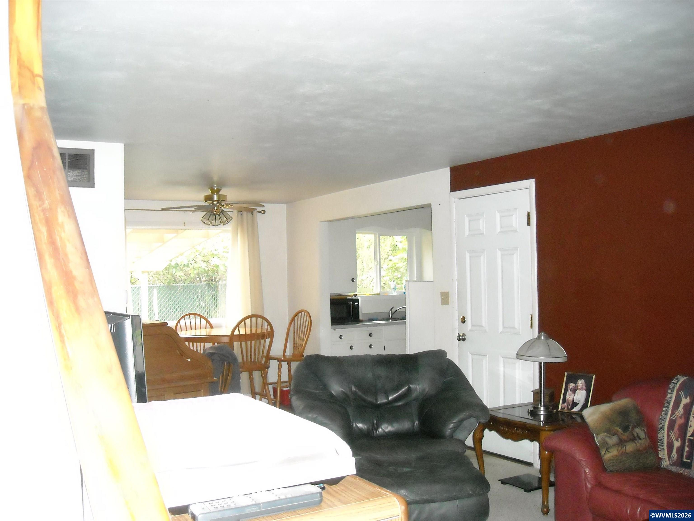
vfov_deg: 40.7
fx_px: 702
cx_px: 347
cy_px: 260
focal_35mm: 35
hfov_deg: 52.6
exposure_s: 1/60
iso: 766
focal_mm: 5.7
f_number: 2.8
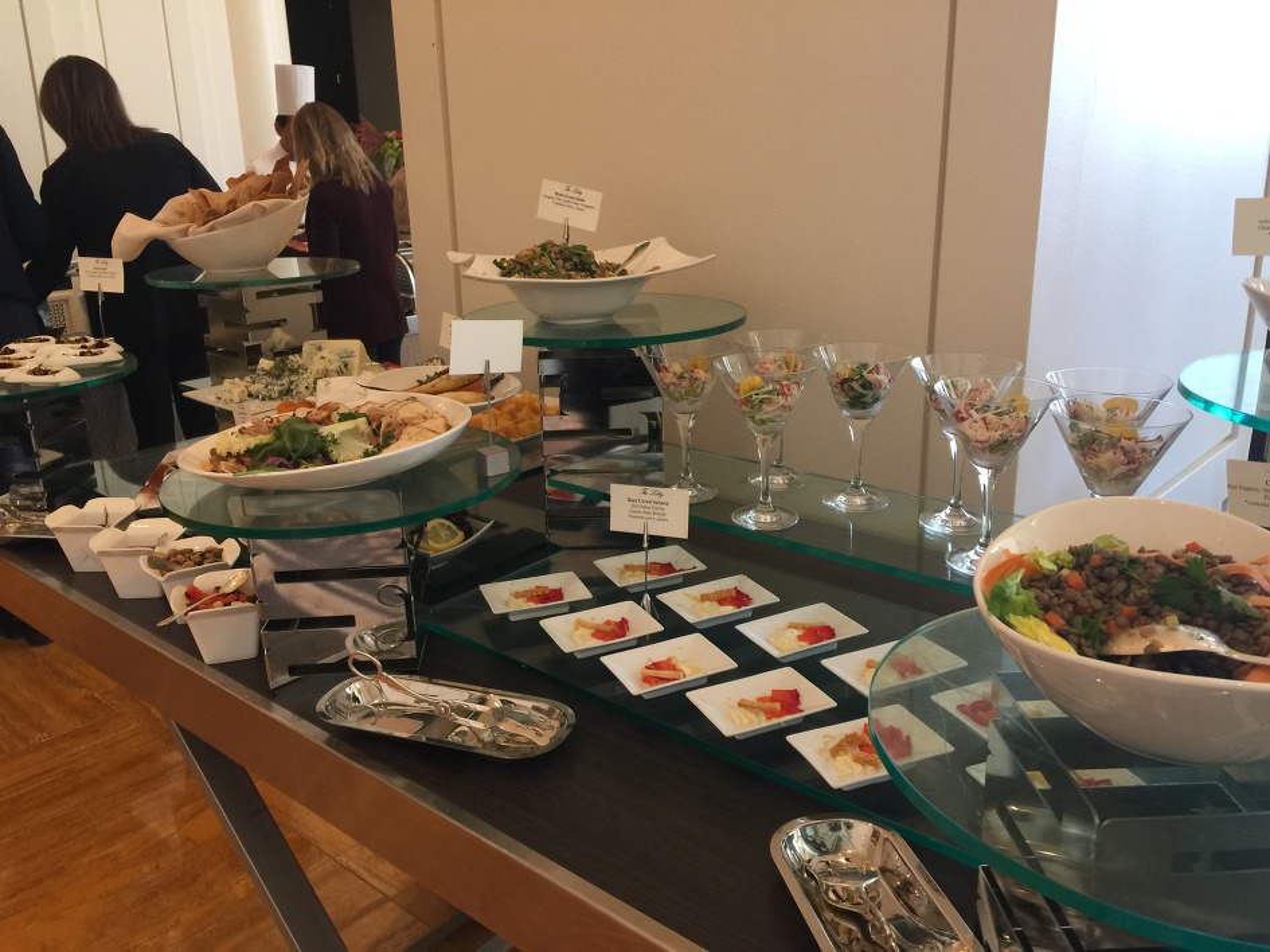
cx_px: 635
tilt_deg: -18.1
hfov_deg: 61.7
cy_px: 476
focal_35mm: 29
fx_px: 1064
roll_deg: +1.4
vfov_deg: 48.2
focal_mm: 4.15
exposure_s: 1/15
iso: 64
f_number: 2.2
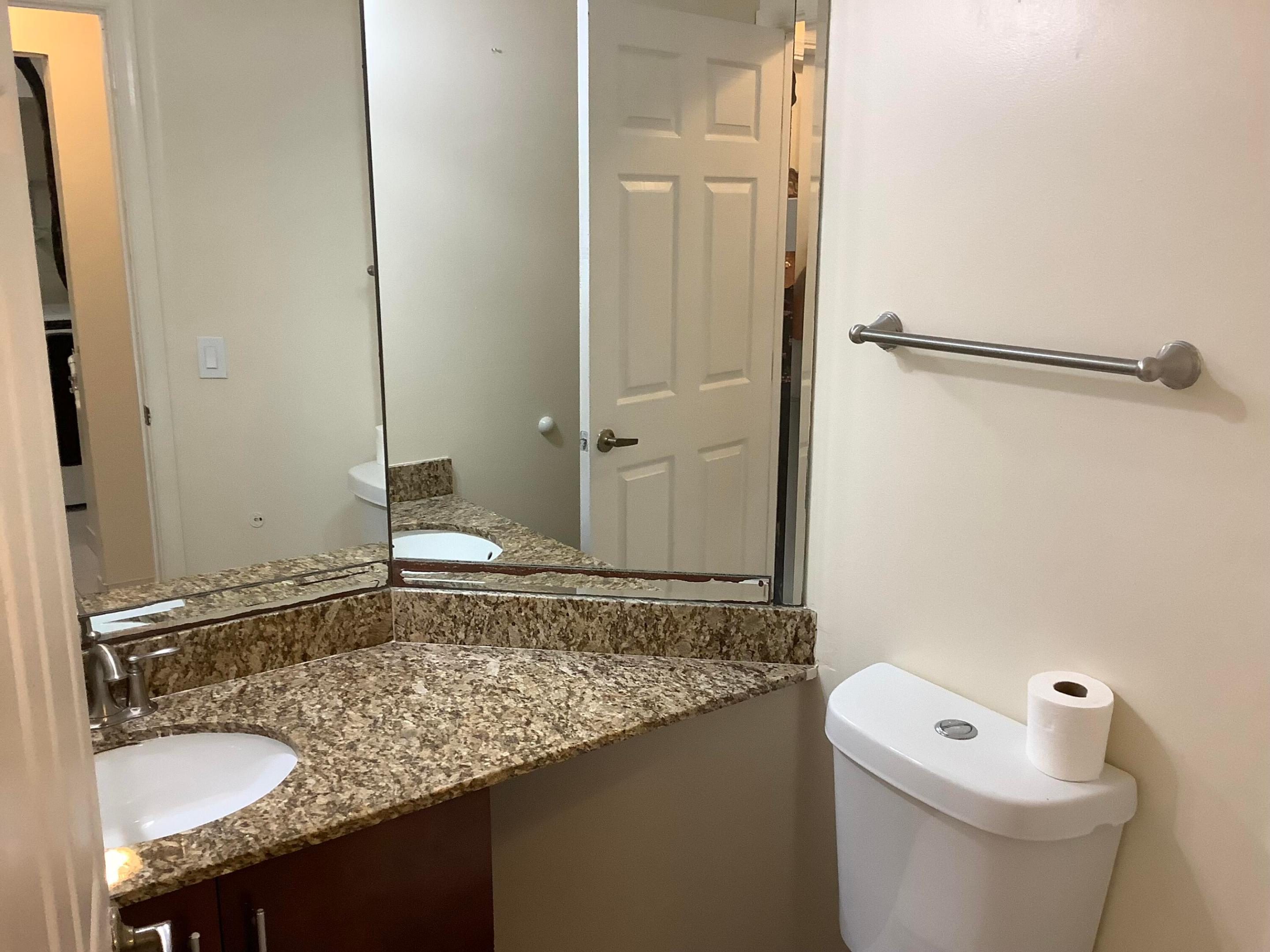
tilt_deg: -13.7
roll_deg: -1.6
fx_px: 1137
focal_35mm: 31
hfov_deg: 58.4
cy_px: 476
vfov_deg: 45.4
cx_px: 635
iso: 160
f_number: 2.4
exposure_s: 1/60
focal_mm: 3.3
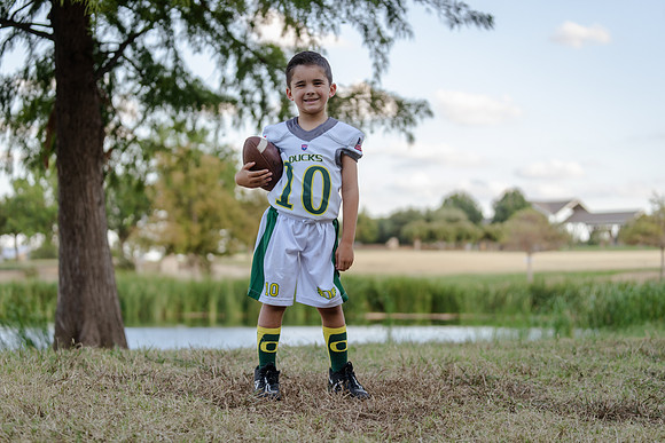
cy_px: 222
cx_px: 332
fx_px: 1293
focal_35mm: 70
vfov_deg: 19.5
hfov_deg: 28.8
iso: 160
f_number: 2.8
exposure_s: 1/320
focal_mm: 70
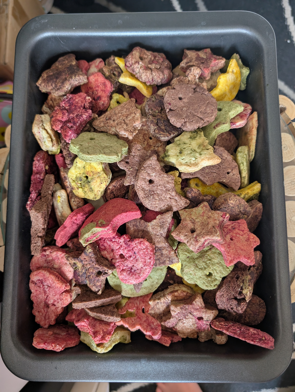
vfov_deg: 71.5
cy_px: 196
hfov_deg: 56.9
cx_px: 148
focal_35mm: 24
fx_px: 272
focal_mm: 6.9
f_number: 1.68
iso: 613
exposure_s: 1/125
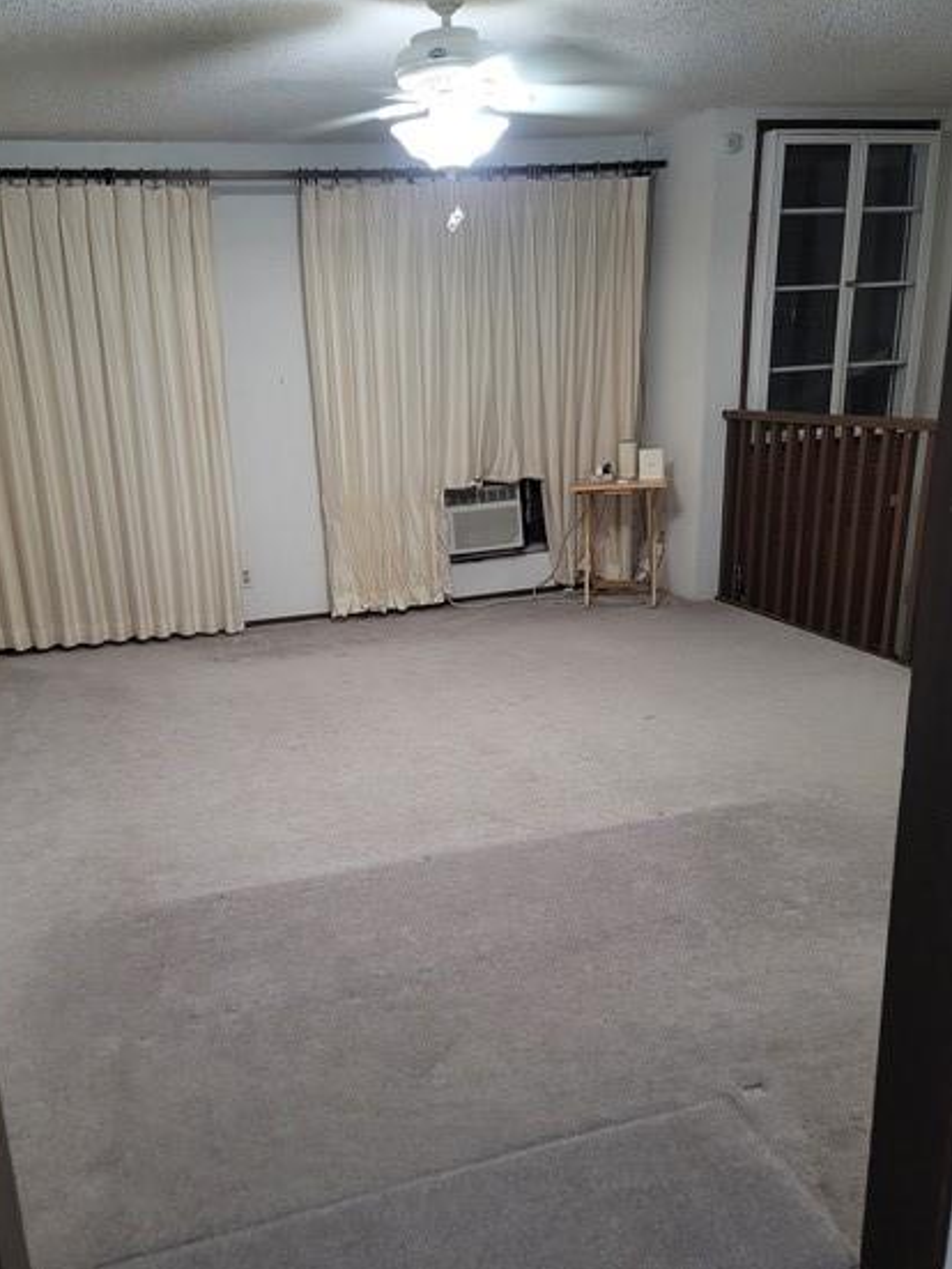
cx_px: 416
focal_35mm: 29
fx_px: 1063
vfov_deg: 61.6
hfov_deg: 48.1
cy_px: 660
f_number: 1.8
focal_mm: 7
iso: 200
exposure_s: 1/40
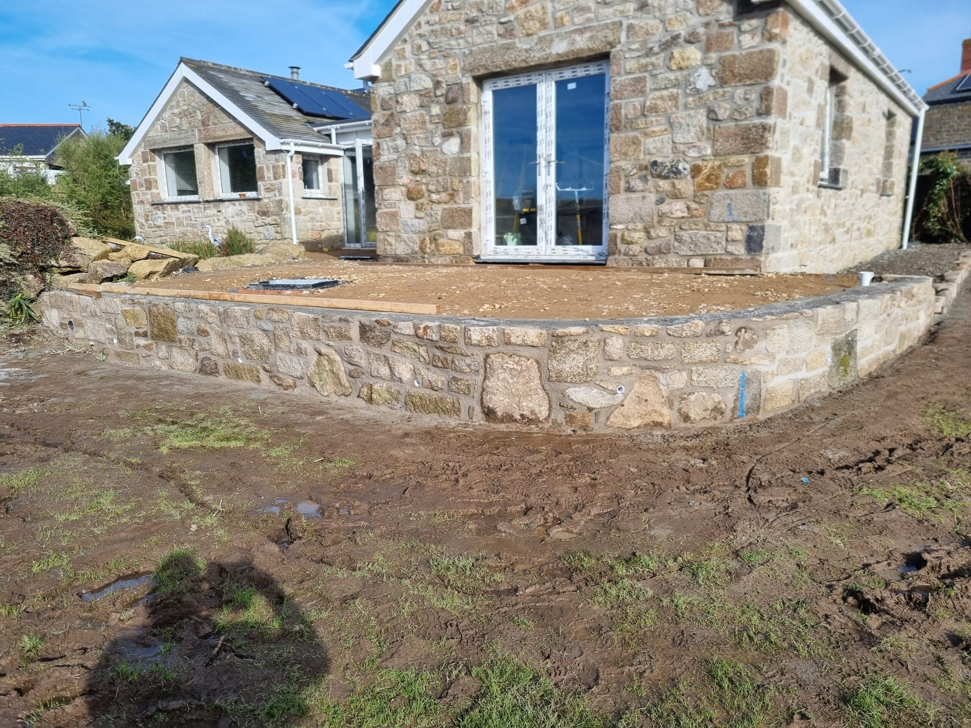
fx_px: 729
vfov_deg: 53.1
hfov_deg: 67.3
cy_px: 364
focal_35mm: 26
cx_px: 486
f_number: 1.8
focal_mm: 5.4
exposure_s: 1/2104
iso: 50
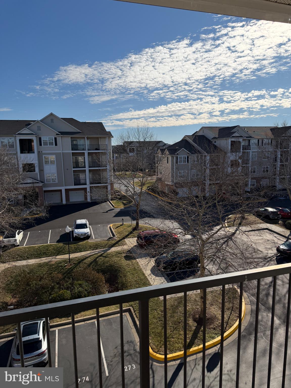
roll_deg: +3.8
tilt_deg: -5.4
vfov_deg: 71.6
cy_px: 194
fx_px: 269
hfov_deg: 56.8
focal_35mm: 24
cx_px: 146
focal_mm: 6.76
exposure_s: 1/11905
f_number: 1.78
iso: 125
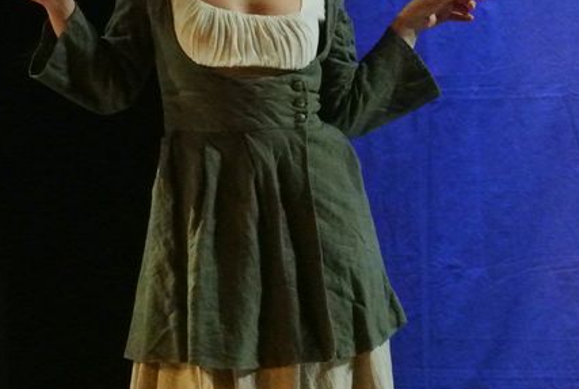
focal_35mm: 268
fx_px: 4321
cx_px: 251
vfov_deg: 5.1
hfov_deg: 7.7
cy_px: 33
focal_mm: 53.1
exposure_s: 1/80
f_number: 4.5
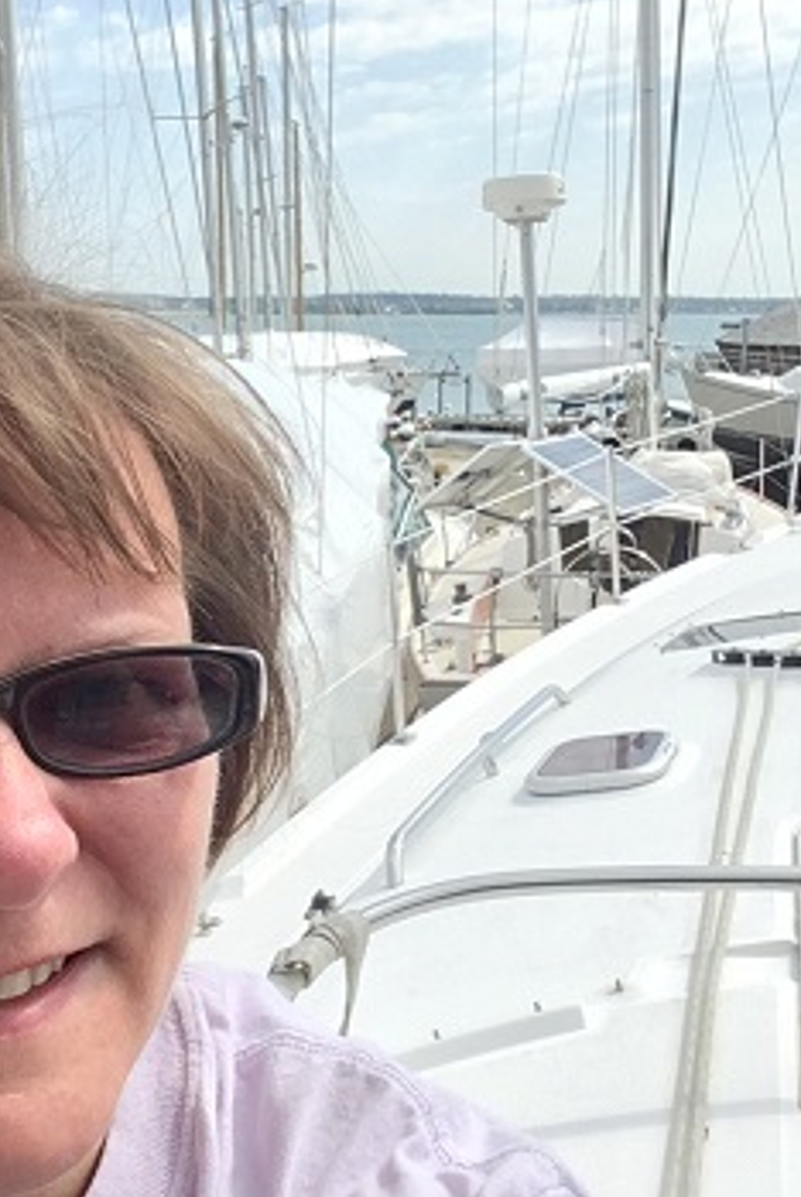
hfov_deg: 29.3
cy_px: 559
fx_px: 1532
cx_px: 359
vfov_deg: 42.7
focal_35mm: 46
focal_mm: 2.15
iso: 50
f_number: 2.4
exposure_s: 1/1151
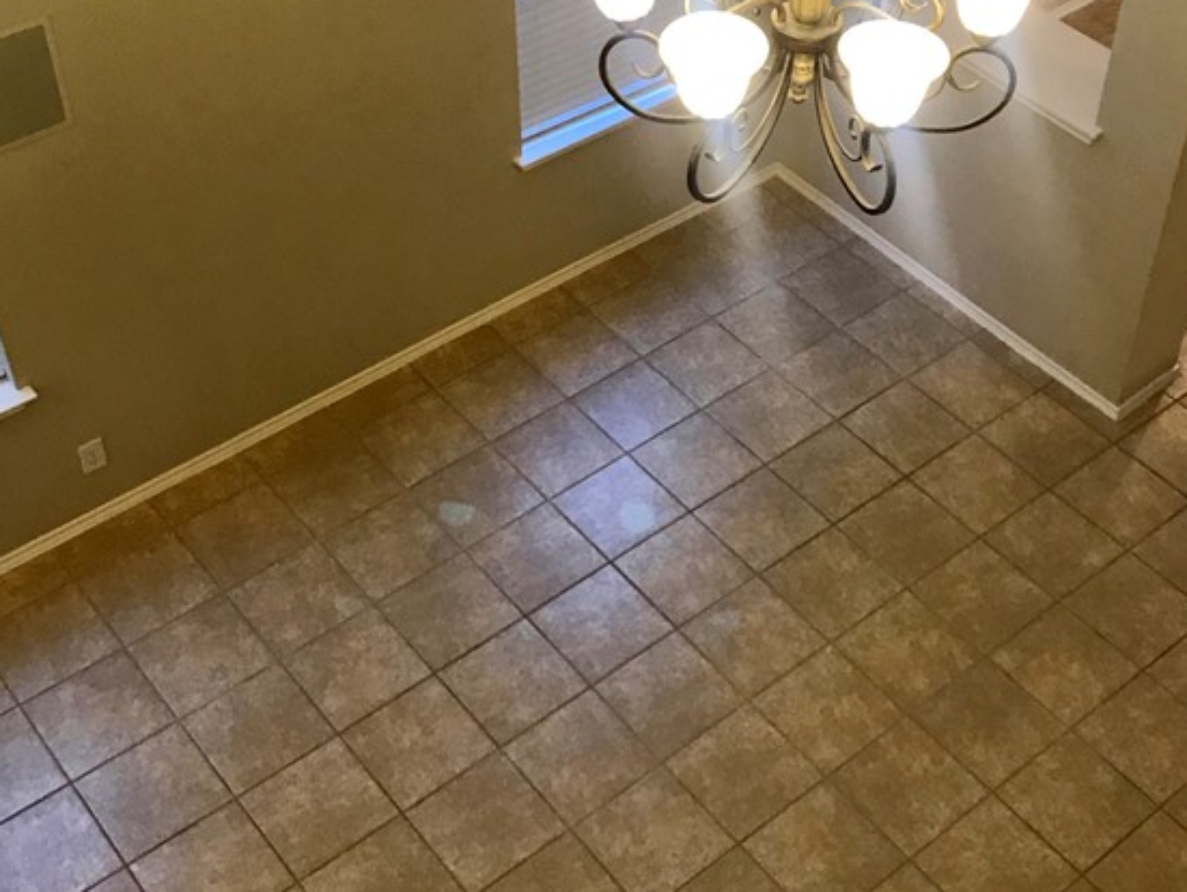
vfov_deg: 27.9
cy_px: 282
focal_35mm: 52
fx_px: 1784
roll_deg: -1.2
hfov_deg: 36.7
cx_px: 683
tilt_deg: -41.9
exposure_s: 1/17
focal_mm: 3.99
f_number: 1.8
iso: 40
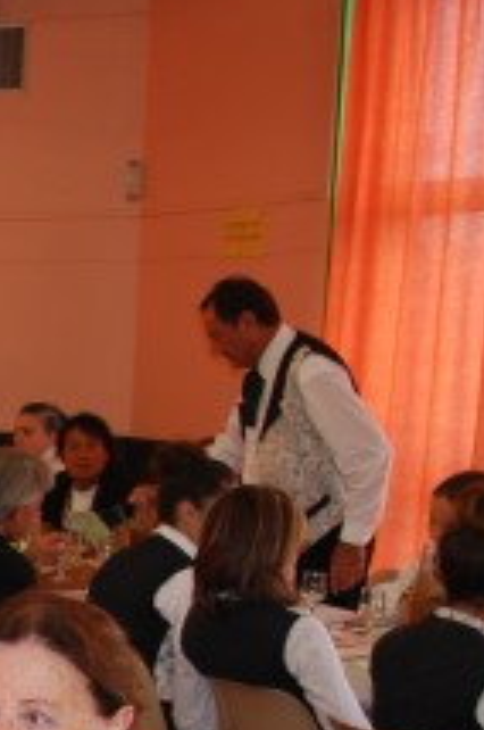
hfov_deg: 13.2
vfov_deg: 22.2
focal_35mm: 90
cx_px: -467
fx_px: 1821
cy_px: 633
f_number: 3.8
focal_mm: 20
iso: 200
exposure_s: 1/60
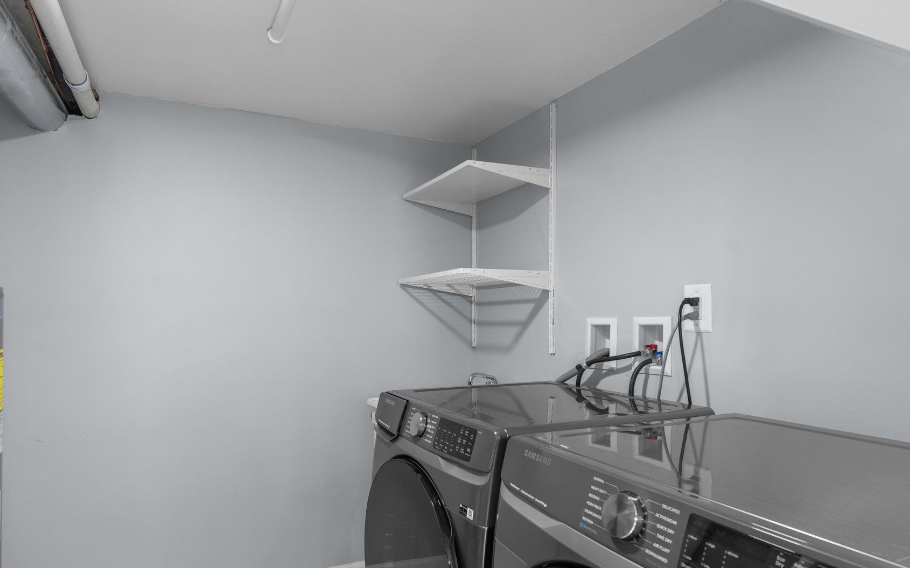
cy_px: 326
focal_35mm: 21
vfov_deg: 57.0
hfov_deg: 82.1
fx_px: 521
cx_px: 412
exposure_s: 1/5
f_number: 8
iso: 500
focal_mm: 17
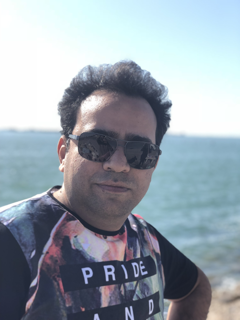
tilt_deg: -2.3
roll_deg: -1.8
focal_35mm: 52
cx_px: 120
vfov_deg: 36.8
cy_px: 160
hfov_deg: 28.0
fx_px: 481
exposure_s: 1/444
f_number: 2.4
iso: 16
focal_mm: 6
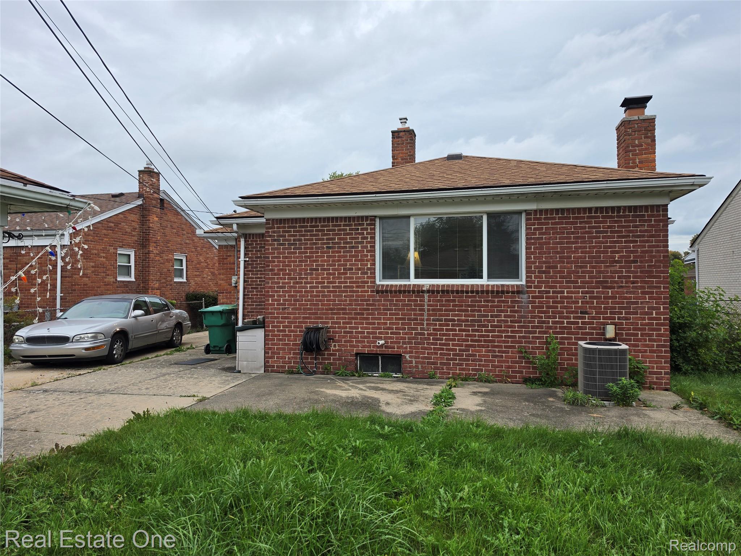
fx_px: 492
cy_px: 278
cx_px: 370
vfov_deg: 58.9
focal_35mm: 23
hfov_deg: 73.9
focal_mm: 6.5
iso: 10
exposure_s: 1/197
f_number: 1.4
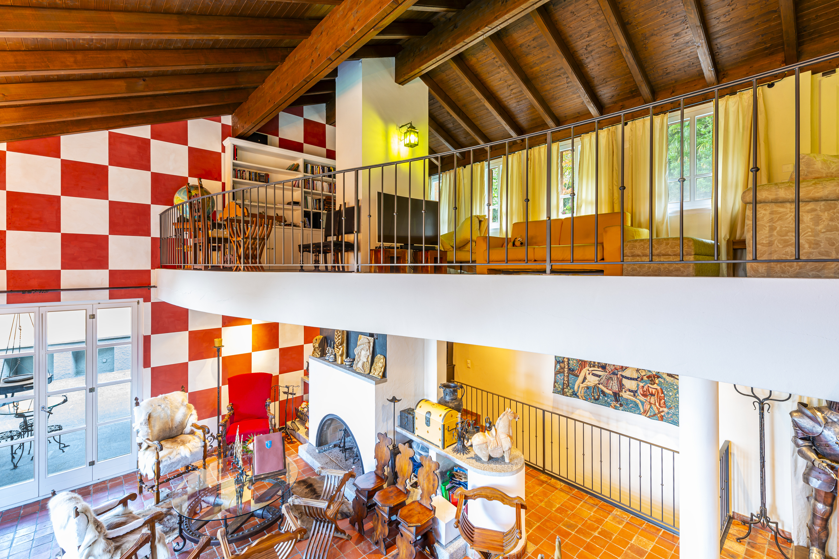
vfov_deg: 77.3
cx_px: 406
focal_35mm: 15
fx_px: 350
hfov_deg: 100.4
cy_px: 289
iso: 100
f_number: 9
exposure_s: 3
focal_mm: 14
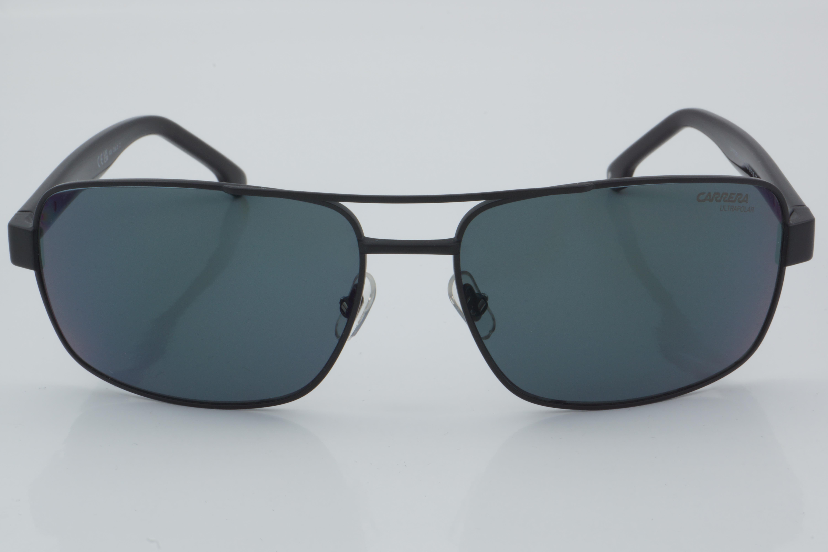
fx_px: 1897
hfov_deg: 24.6
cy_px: 276
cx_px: 414
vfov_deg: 16.6
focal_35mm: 82
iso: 100
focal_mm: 55
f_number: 32
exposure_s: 1/4
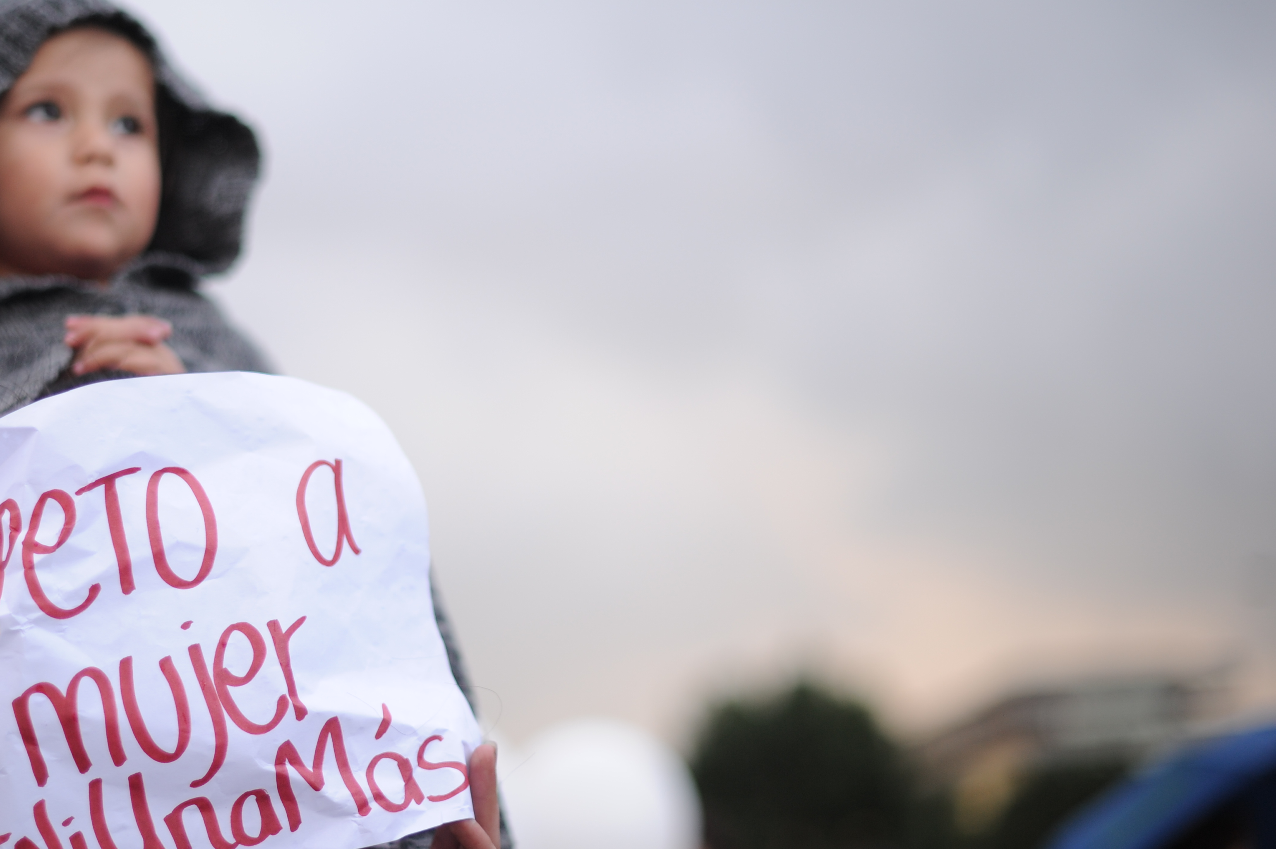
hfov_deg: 29.1
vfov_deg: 19.7
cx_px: 420
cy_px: 452
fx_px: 2444
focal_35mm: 69
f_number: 1.6
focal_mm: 50
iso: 320
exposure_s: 1/640
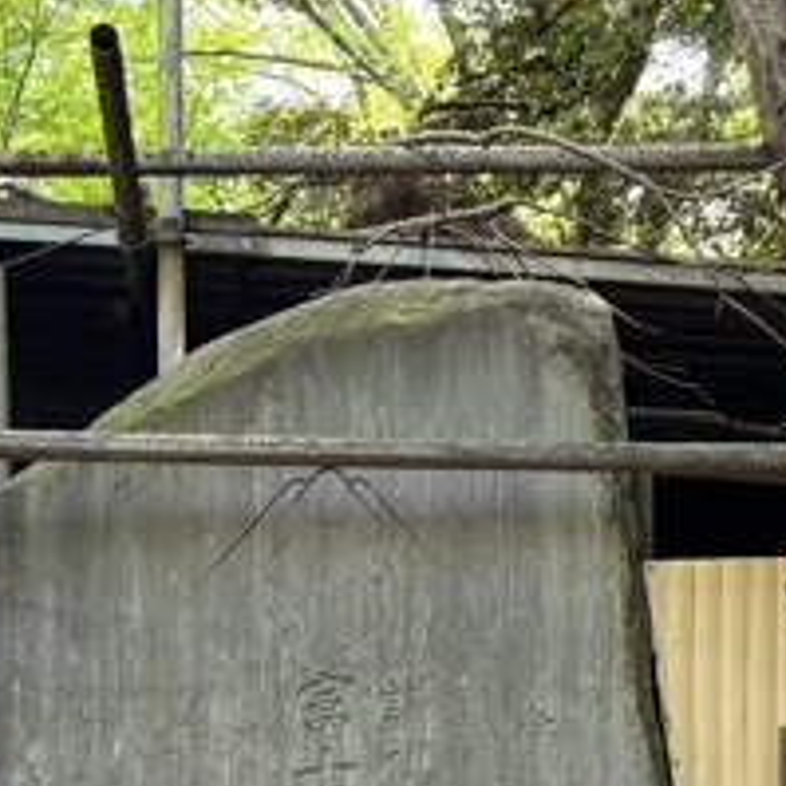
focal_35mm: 81
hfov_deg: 21.4
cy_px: 938
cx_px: 328
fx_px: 2081
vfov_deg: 20.1
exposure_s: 1/92
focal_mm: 5.96
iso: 125
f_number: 1.6
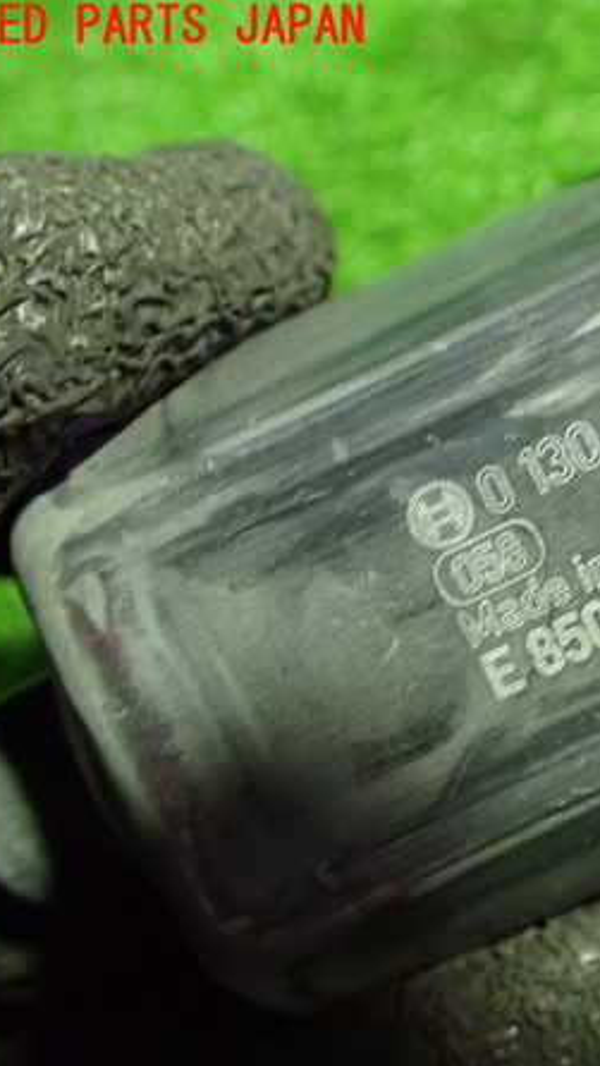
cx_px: 648
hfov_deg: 25.3
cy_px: 535
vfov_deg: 46.4
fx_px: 1244
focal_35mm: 44
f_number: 2.3
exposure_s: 1/50
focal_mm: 5.4
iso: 800
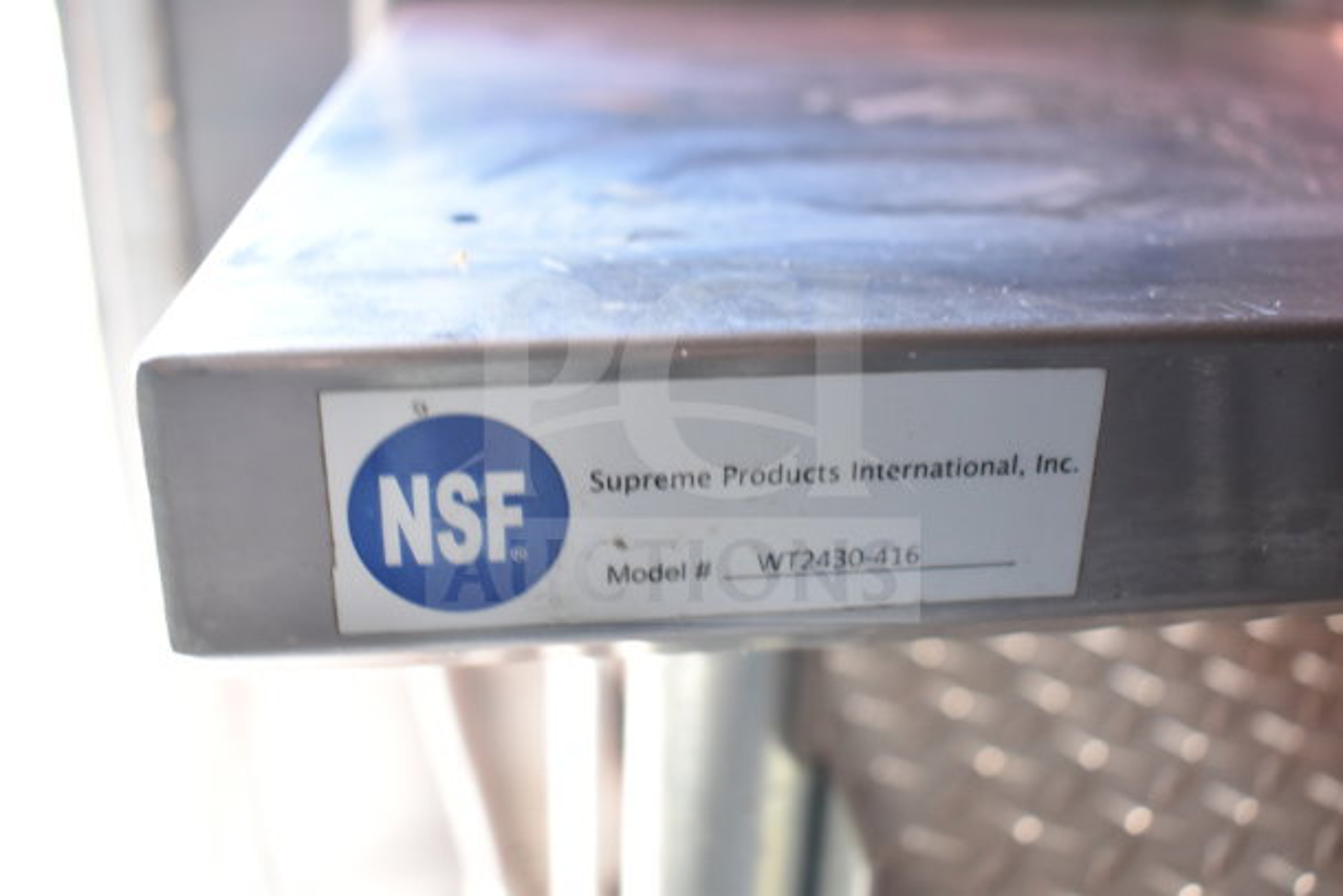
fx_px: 1343
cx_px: 672
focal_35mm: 36
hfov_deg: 53.1
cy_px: 448
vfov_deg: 36.9
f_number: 4
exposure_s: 1/40
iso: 900
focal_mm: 24
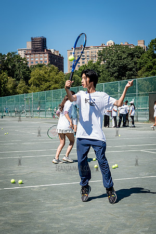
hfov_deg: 21.4
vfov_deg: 31.7
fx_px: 412
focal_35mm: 63
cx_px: 70
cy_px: 130
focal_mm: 38
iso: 200
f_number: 3.5
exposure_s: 1/1600
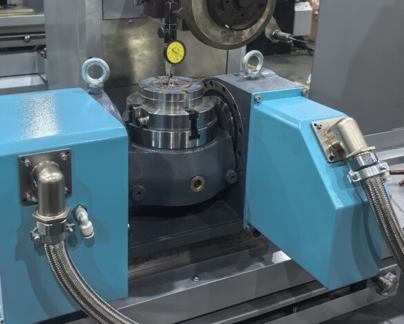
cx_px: 138
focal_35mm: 41
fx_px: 490
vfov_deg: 35.9
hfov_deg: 44.2
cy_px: 92
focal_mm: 6.98
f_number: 2
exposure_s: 1/100
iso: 640
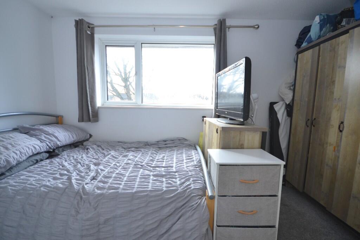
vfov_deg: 77.3
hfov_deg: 100.4
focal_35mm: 15
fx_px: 150
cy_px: 120
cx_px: 180
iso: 400
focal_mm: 10
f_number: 4.5
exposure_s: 1/80
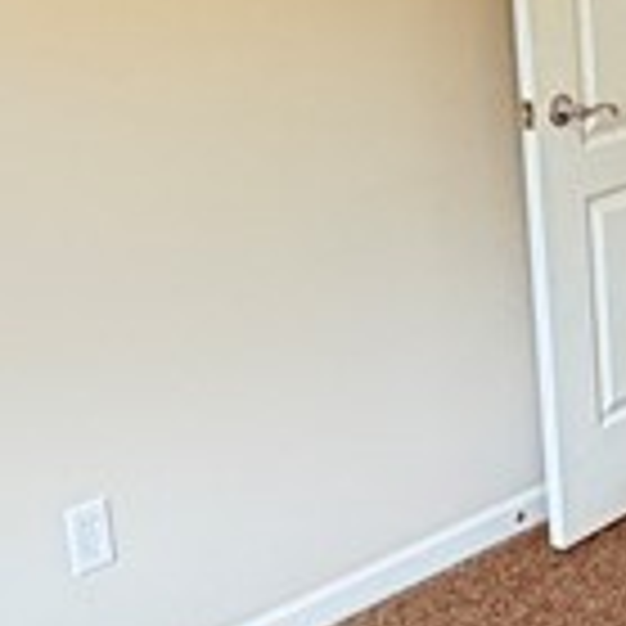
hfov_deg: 17.5
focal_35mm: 91
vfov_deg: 19.1
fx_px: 1862
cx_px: 892
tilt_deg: -18.5
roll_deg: +0.7
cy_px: 320
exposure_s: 1/120
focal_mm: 2.22
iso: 250
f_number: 2.2
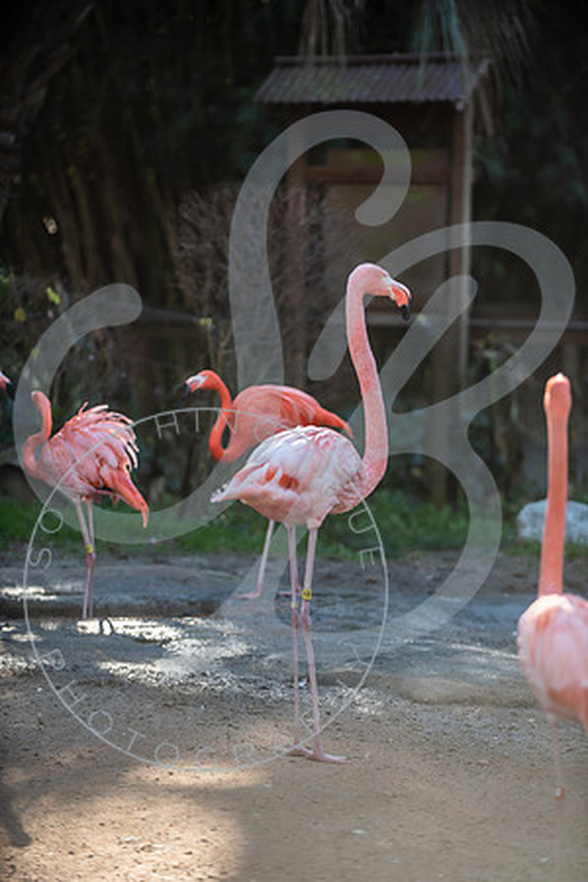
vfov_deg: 15.8
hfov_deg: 10.5
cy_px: 441
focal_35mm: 130
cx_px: 294
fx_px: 3185
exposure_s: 1/400
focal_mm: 130
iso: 200
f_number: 2.8
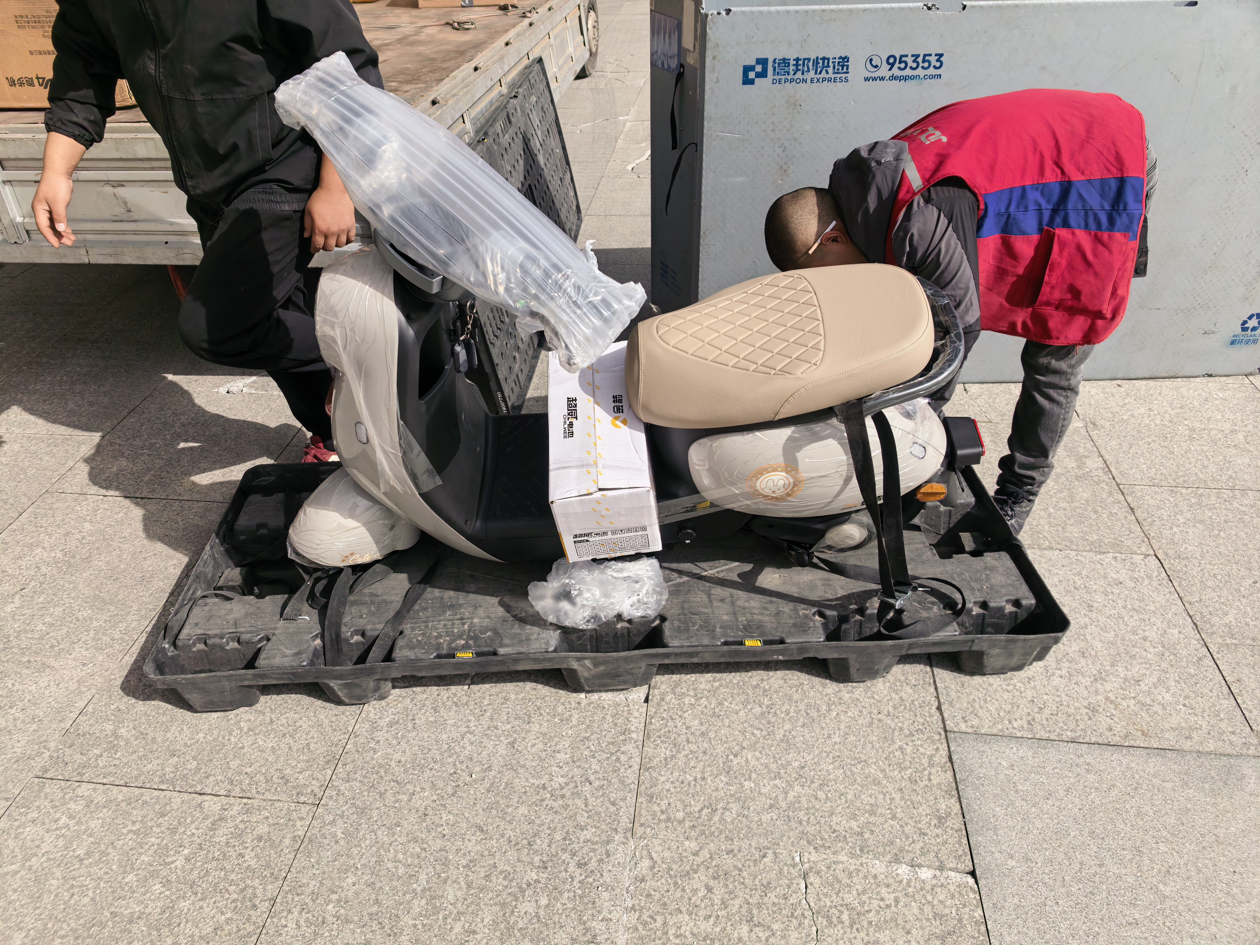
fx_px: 874
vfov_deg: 56.8
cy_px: 472
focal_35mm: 24
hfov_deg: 71.6
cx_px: 630
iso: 50
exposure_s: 1/4878
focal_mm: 5.75
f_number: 2
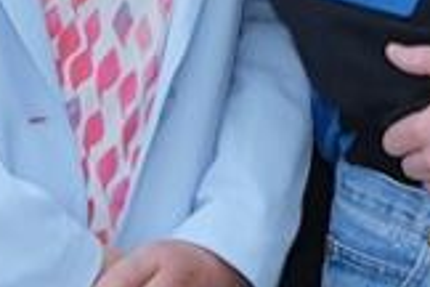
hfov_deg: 5.1
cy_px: -231
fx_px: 4837
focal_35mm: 405
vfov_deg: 3.4
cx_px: 560
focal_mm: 48.4
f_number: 6.4
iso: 400
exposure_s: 1/640
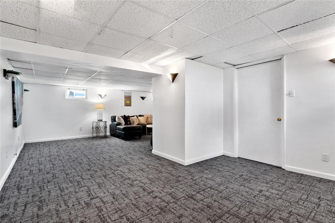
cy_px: 112
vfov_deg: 67.4
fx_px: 167
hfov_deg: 90.0
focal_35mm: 18
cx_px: 168
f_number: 9
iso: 400
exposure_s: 1/1.67
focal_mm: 9
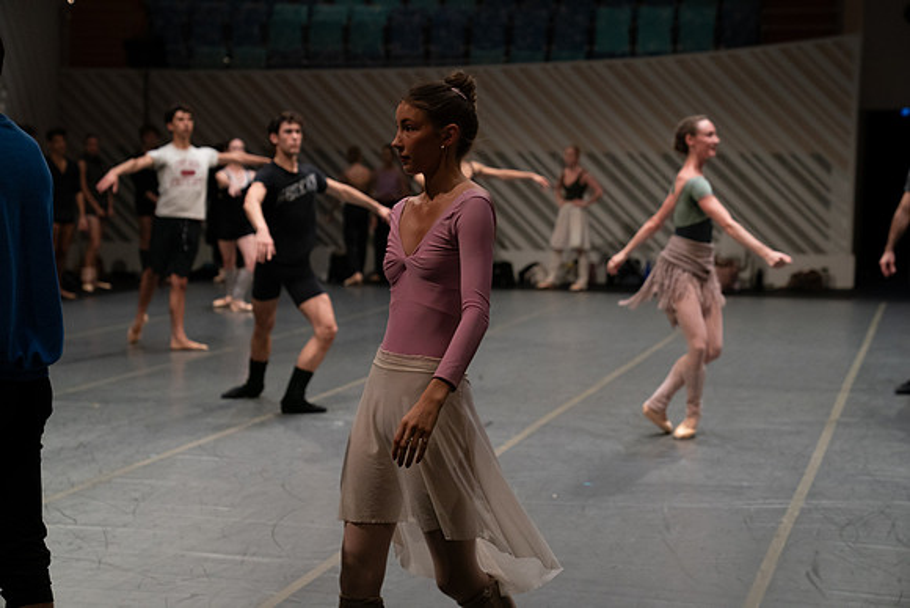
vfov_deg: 19.5
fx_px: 1770
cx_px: 455
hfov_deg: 28.8
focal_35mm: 70
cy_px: 304
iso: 3200
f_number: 4
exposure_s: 1/400
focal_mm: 70
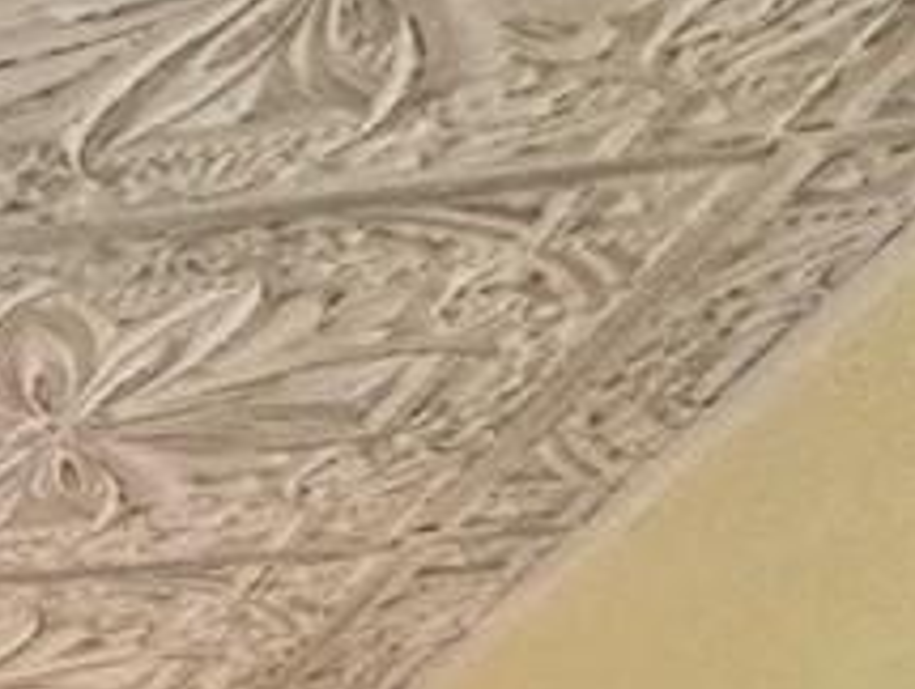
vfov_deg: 9.5
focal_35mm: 104
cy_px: 2301
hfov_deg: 11.8
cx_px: -1719
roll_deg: -1.7
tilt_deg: -14.8
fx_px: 2754
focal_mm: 2.22
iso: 160
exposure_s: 1/60
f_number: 2.2
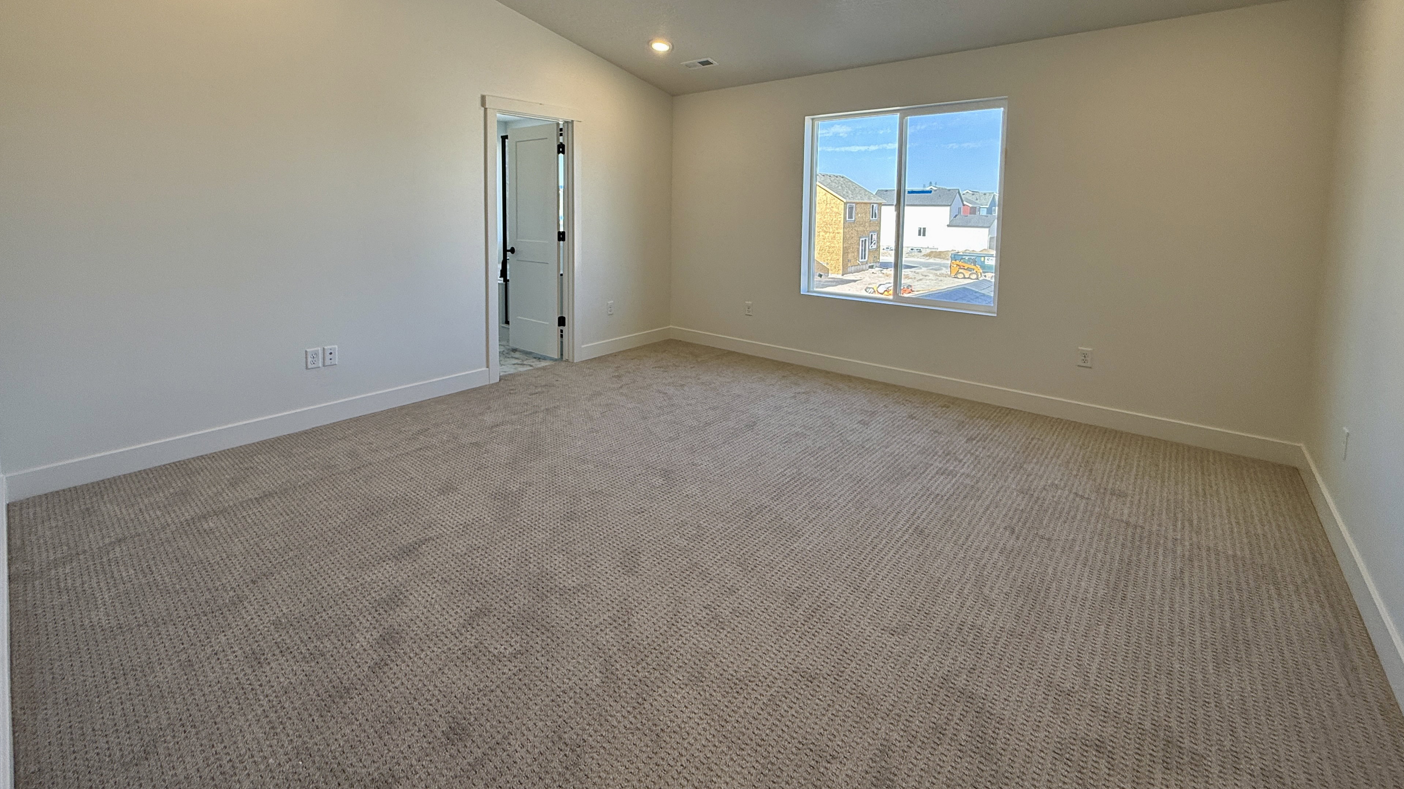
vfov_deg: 65.0
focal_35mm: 16
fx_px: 596
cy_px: 251
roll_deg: -0.4
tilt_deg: -3.6
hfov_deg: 99.3
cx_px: 672
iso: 64
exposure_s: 1/125
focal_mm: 2.22
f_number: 2.2
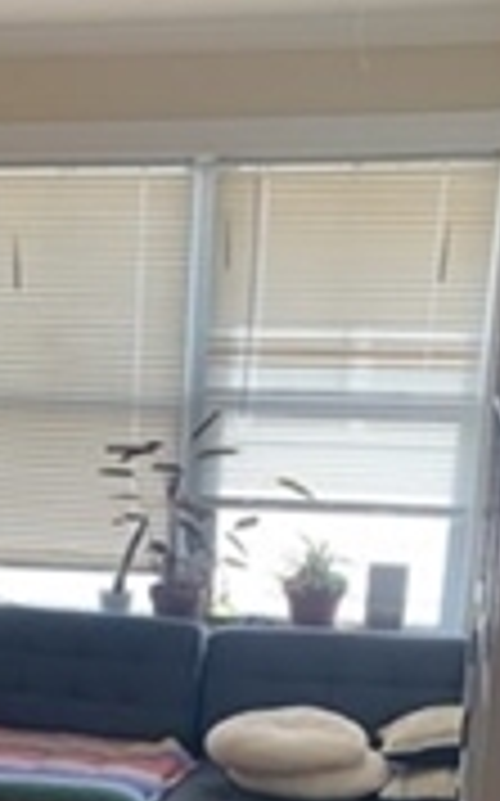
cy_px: 767
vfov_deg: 31.0
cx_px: 81
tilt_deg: -16.4
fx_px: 1354
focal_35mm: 62
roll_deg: -1.8
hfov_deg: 20.6
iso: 64
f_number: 1.8
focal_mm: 4.25
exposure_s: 1/60
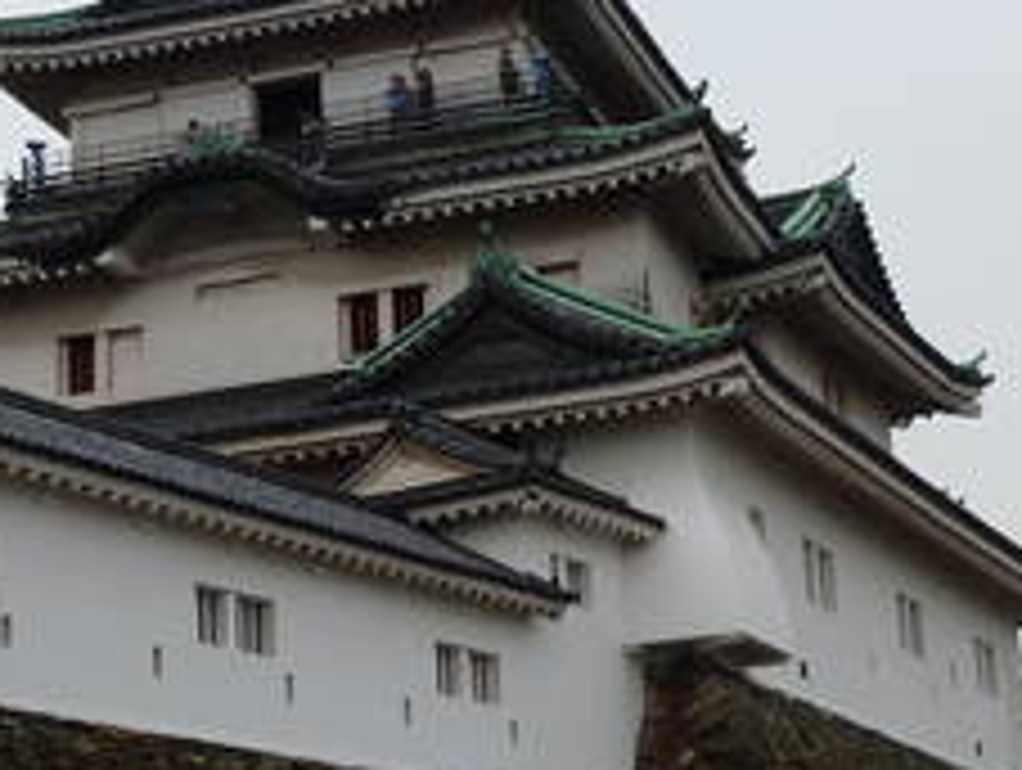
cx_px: 401
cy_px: 340
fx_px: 2868
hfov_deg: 20.2
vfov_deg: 15.3
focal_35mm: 97
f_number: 4
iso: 80
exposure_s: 1/320
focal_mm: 5.7
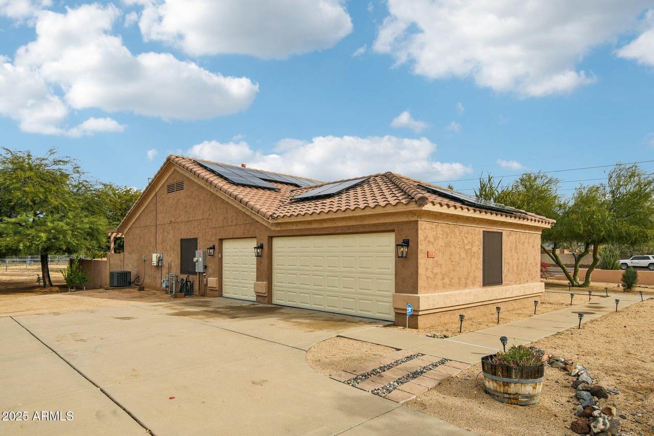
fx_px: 381
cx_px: 327
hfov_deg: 81.2
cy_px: 218
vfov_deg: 59.5
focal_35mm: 21
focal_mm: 14
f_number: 8
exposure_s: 1/500
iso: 100
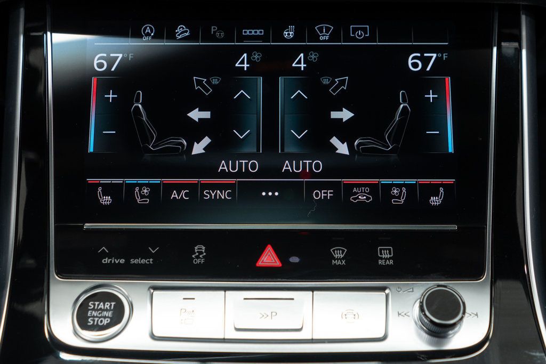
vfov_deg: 31.9
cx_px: 273
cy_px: 182
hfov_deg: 46.4
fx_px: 637
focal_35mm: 42
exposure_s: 1/50
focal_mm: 28
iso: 640
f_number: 3.2
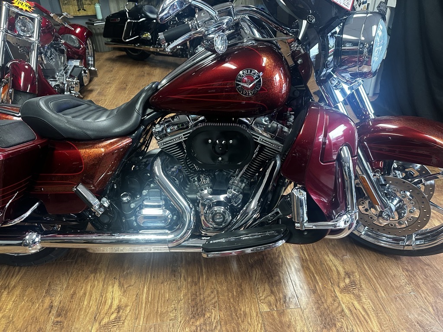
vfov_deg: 56.8
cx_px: 222
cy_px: 166
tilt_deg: -31.7
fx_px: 307
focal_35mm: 24
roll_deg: +2.1
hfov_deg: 71.6
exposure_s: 1/60
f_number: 1.78
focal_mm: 6.86
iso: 320
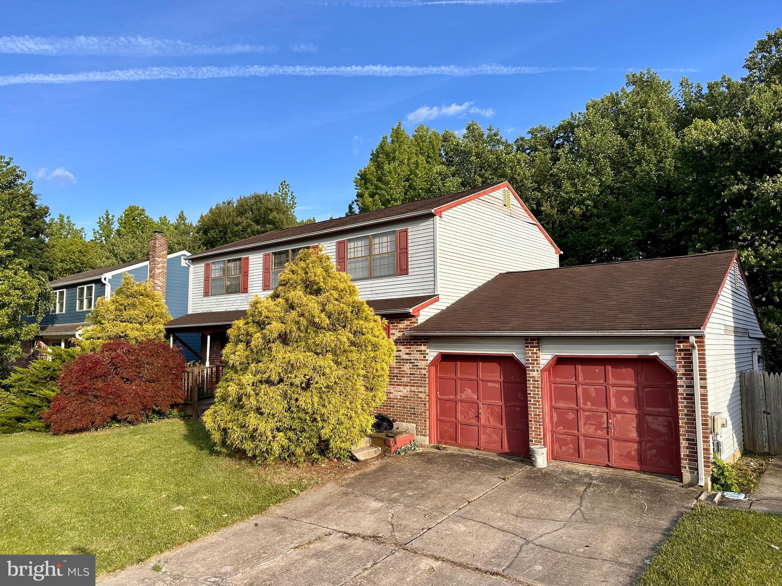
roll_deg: +0.3
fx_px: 542
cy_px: 293
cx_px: 391
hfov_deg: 71.6
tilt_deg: +4.1
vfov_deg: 56.8
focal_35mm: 24
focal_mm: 6.86
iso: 80
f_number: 1.78
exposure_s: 1/2299
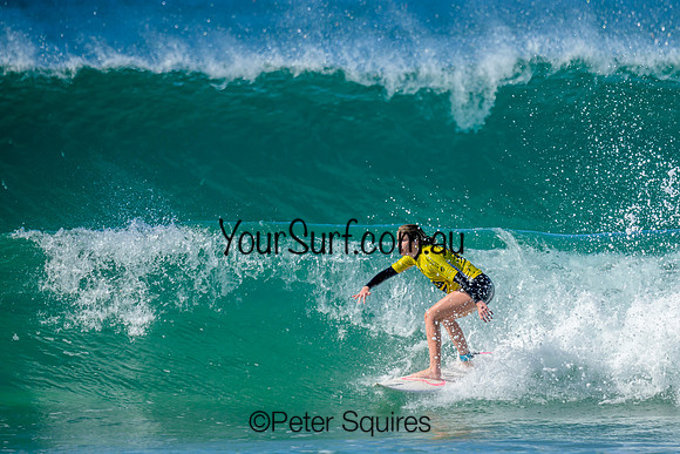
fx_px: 20762
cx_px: 467
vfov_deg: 1.3
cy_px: 221
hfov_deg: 1.9
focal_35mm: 1099
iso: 320
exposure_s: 1/2000
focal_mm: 800
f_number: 6.3
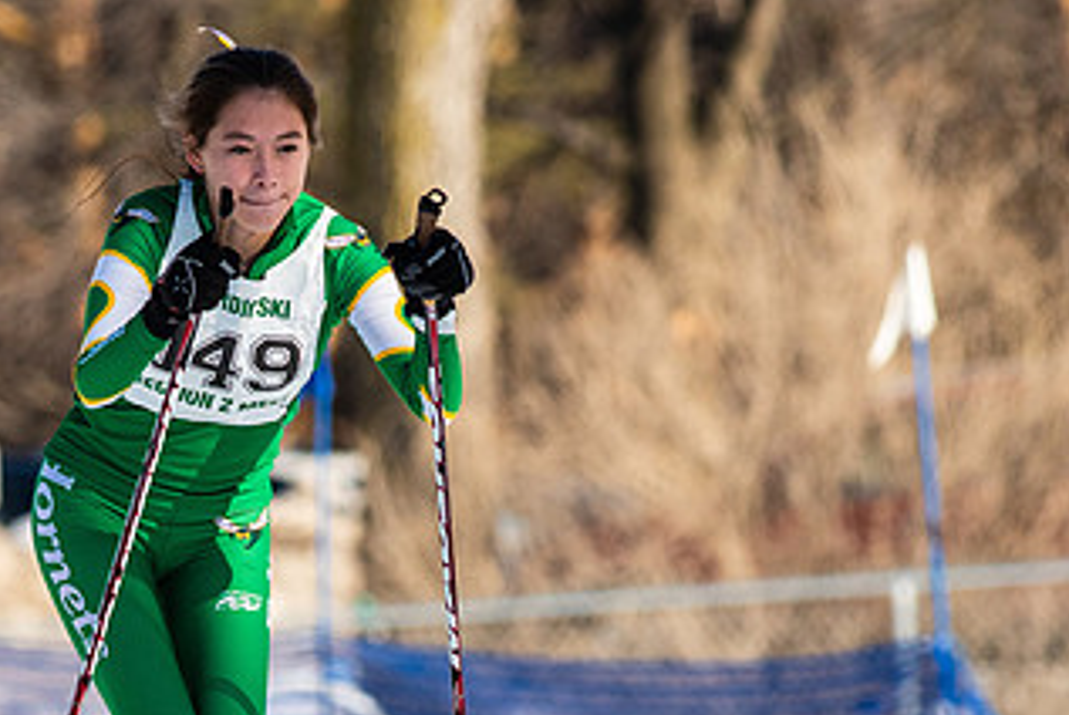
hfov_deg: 2.0
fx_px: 29959
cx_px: 224
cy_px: 715
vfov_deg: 1.4
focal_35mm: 1008
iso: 400
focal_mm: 300
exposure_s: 1/2000
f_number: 5.6
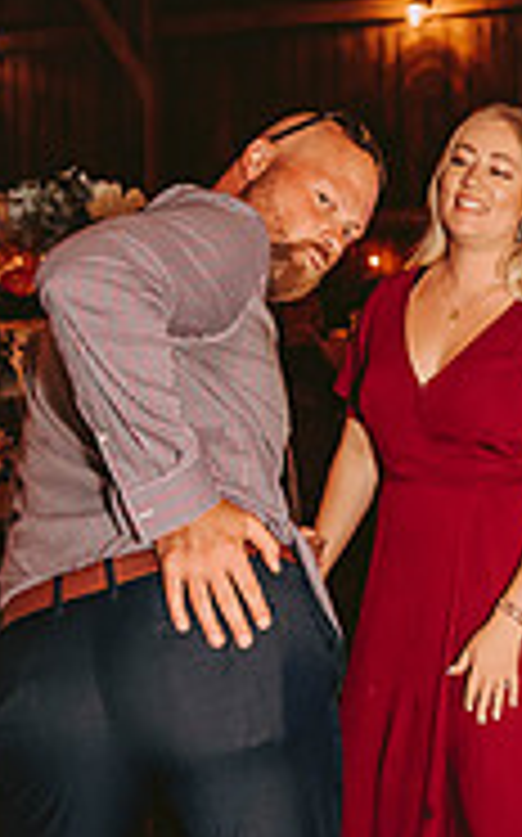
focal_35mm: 69
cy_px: 428
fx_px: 1573
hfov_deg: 18.3
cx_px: 540
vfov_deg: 29.8
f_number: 2.8
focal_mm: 28
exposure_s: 1/160
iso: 1000
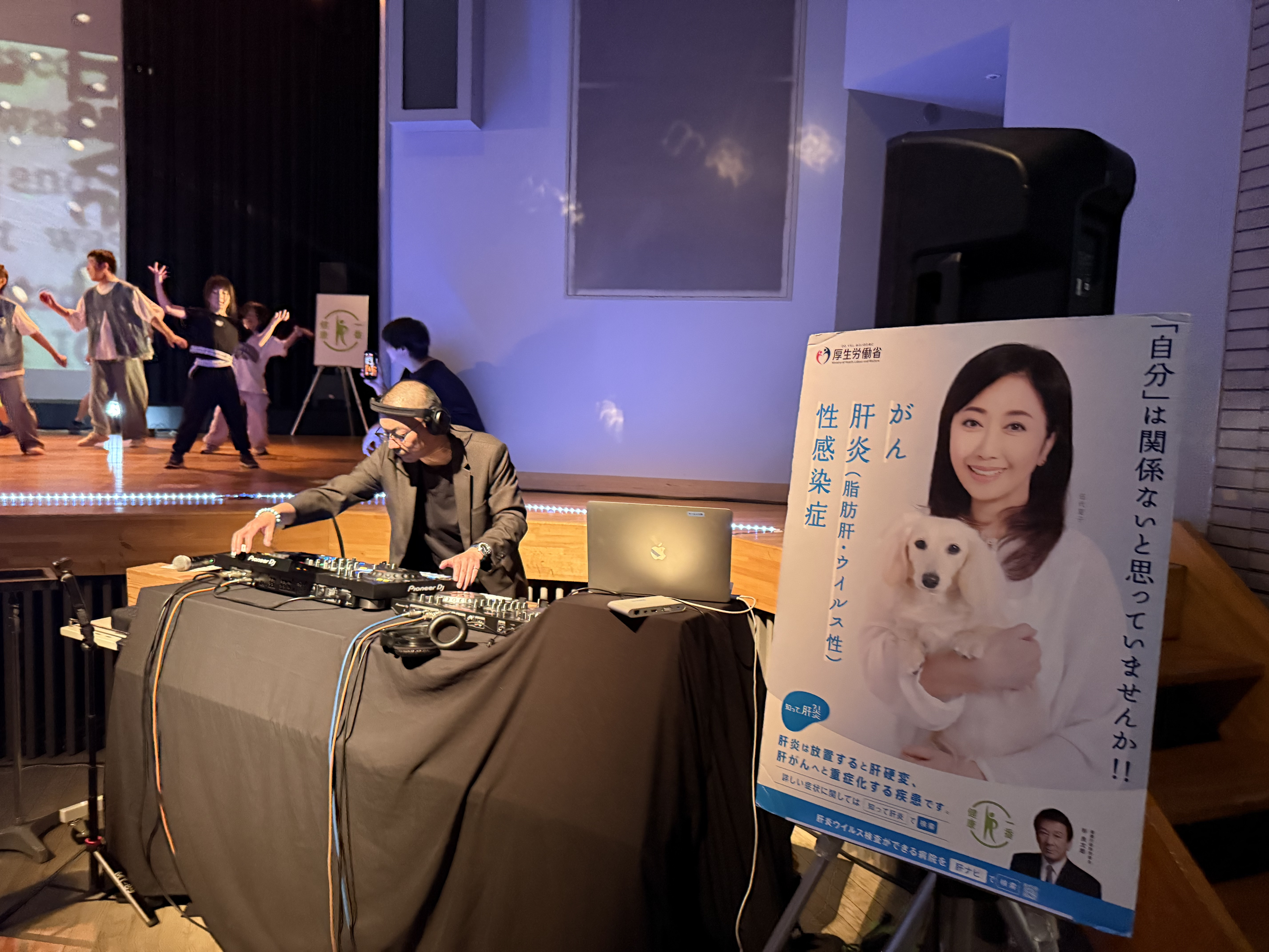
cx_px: 634
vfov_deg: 56.8
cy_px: 476
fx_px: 880
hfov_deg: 71.6
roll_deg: -0.8
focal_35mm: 24
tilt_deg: -5.5
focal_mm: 6.76
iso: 1000
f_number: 1.78
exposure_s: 1/33
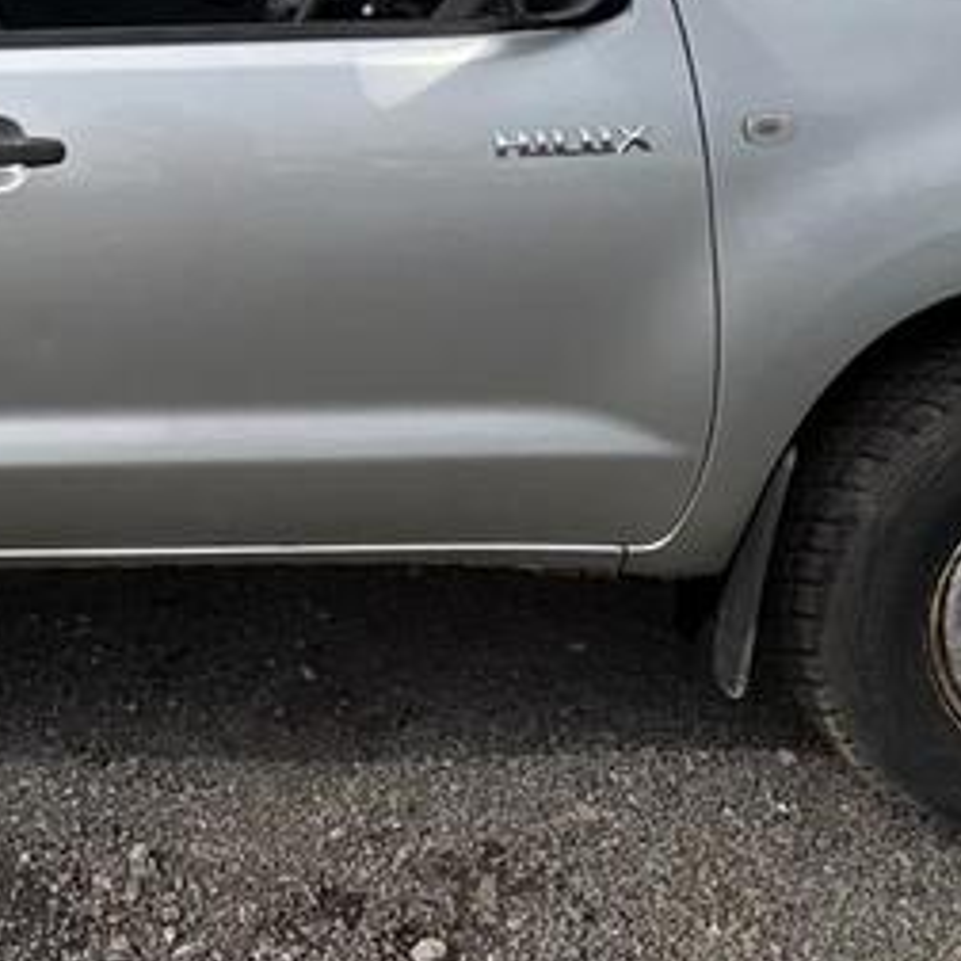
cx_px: -122
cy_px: 34
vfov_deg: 35.3
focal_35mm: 44
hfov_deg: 33.0
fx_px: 1382
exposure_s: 1/2674
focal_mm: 2.22
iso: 50
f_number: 2.2
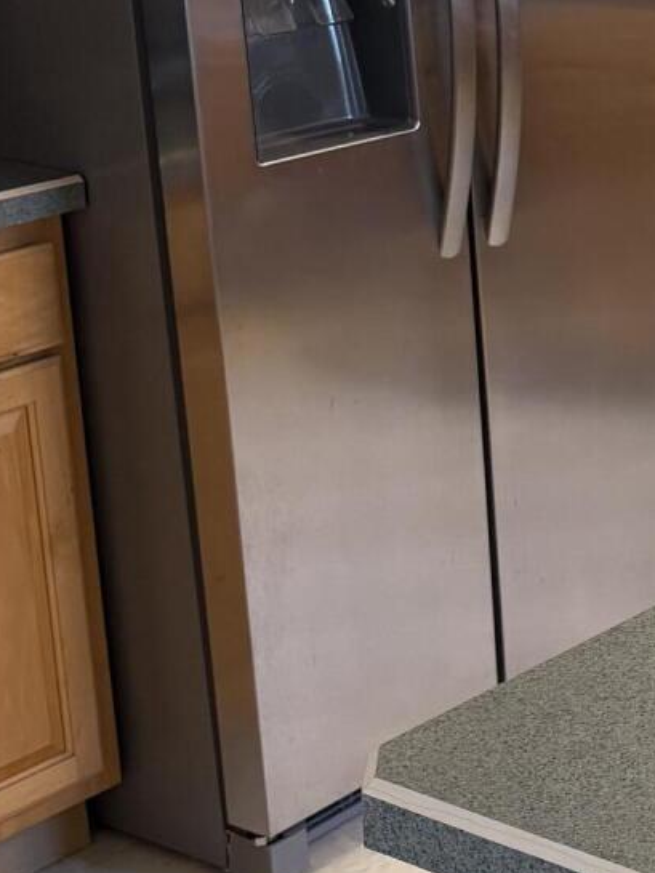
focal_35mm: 88
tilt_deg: -15.4
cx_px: 1132
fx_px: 2219
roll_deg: +0.0
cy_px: 215
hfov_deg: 14.9
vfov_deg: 22.0
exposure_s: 1/120
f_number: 1.78
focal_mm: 6.76
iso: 200
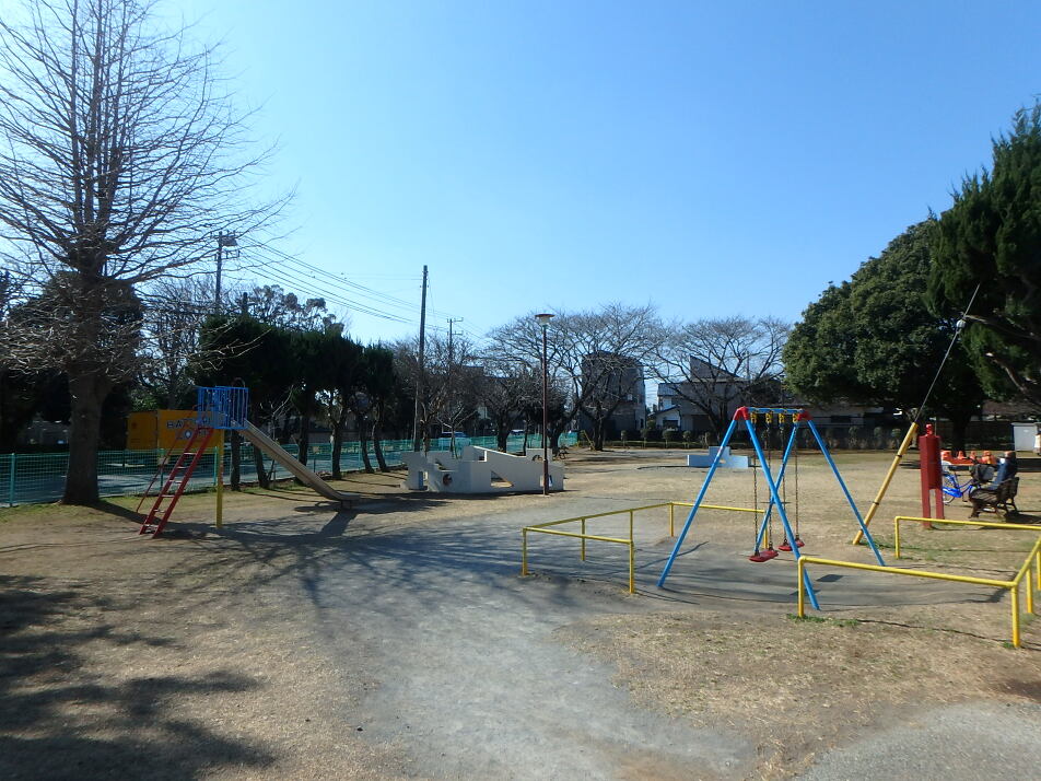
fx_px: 632
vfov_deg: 63.4
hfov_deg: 79.0
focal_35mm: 21
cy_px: 390
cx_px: 520
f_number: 6
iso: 125
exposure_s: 1/500
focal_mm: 3.7
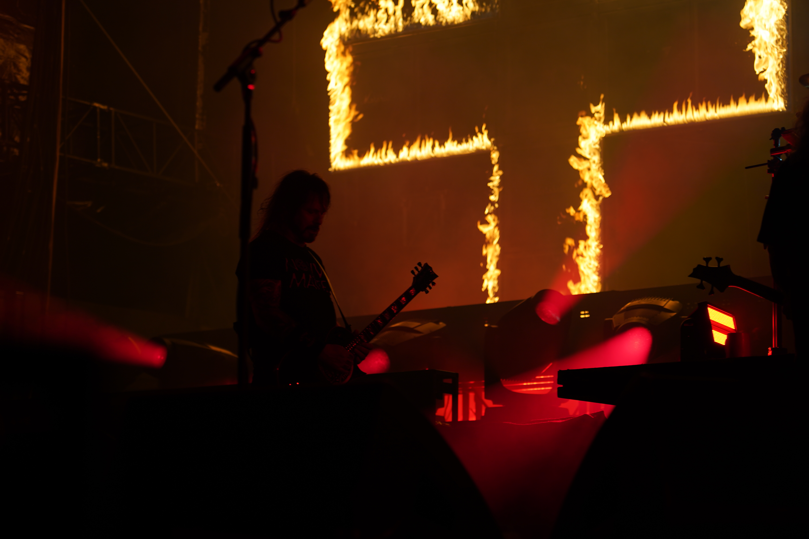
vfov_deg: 13.0
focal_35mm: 105
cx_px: 404
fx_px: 2359
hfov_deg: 19.5
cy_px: 270
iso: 160
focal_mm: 105
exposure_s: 1/125
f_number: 4
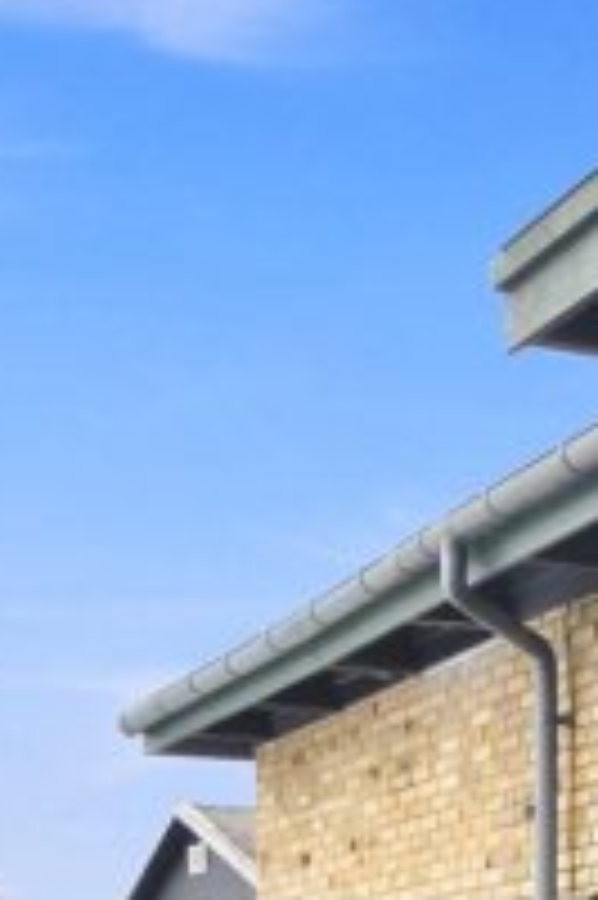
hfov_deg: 14.4
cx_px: 904
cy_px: 1060
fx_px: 2196
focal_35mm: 88
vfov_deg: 21.6
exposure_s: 1/80
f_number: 8
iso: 200
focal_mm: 14.5
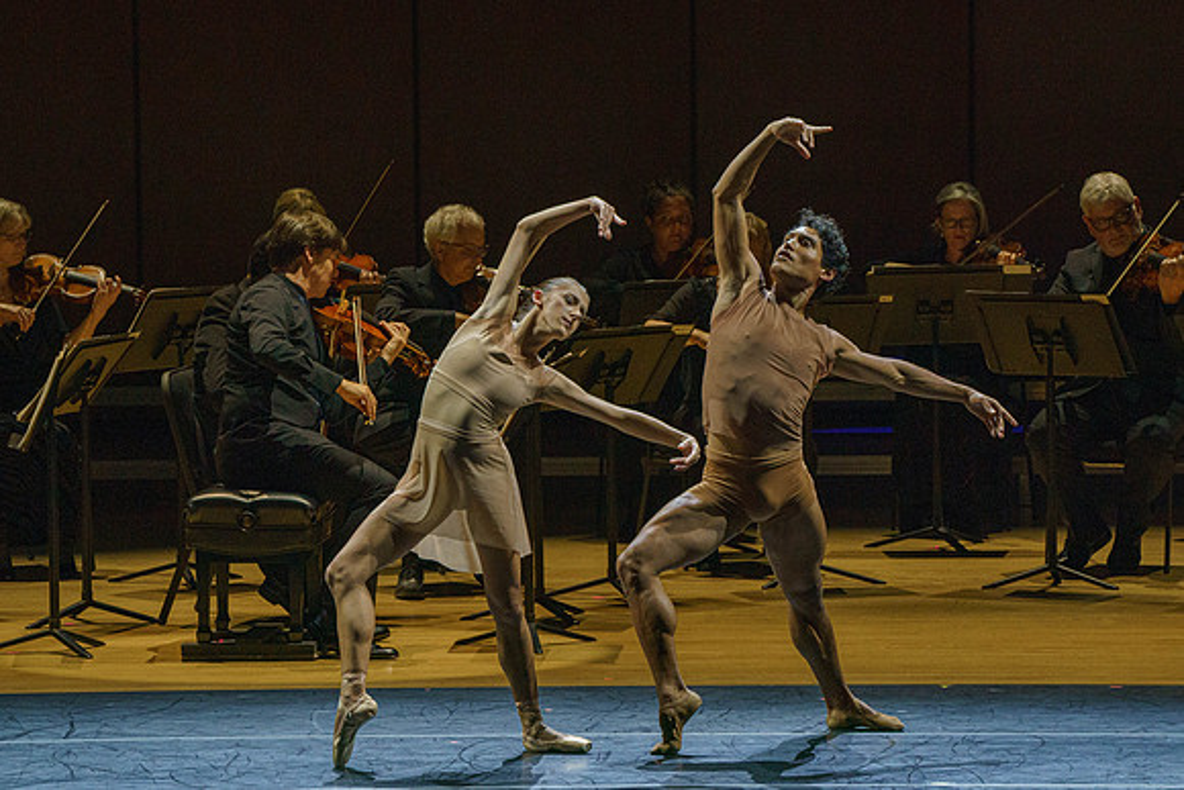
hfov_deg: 6.6
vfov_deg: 4.4
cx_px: 645
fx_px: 10200
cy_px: 380
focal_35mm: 310
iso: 4000
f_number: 13
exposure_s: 1/250
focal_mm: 268
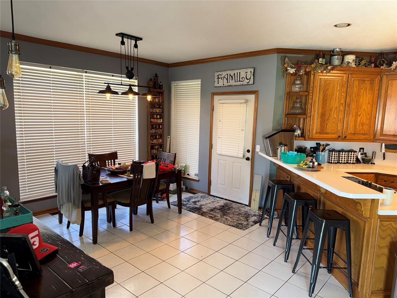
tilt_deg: -8.2
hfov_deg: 71.6
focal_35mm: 24
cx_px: 198
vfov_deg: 56.8
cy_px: 149
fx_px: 275
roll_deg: -1.5
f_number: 1.78
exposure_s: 1/31
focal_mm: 6.76
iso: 64
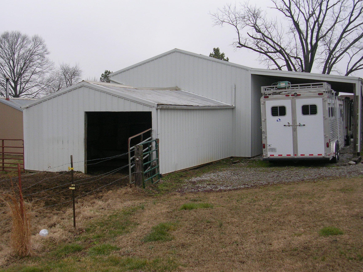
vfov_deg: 32.2
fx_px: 472
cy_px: 123
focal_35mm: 45
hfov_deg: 42.0
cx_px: 162
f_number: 2.8
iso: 50
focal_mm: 5.8
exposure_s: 1/222
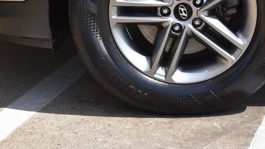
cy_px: 24
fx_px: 883
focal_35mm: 126
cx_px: 187
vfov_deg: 9.6
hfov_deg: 17.0
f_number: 10
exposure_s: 1/320
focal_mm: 55
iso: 400
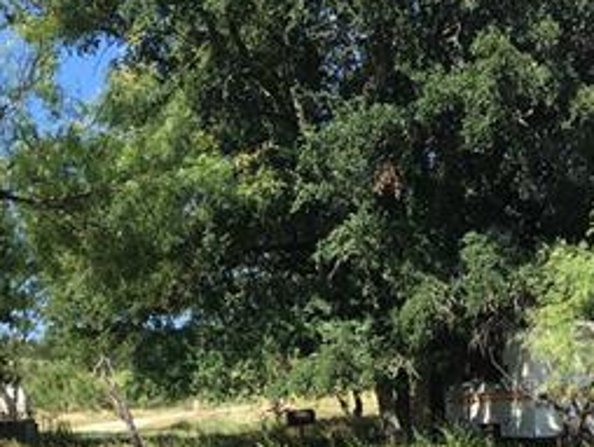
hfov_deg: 26.7
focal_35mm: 73
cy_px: 456
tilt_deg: -0.5
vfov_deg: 19.6
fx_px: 1254
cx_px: 297
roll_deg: +4.1
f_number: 2.2
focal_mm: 4.15
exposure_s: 1/761
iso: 25
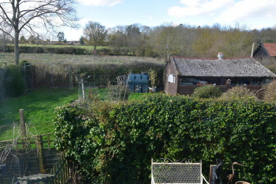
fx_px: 230
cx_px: 138
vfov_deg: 43.6
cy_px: 92
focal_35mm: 30
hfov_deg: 61.9
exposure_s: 1/160
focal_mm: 20
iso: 400
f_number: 9
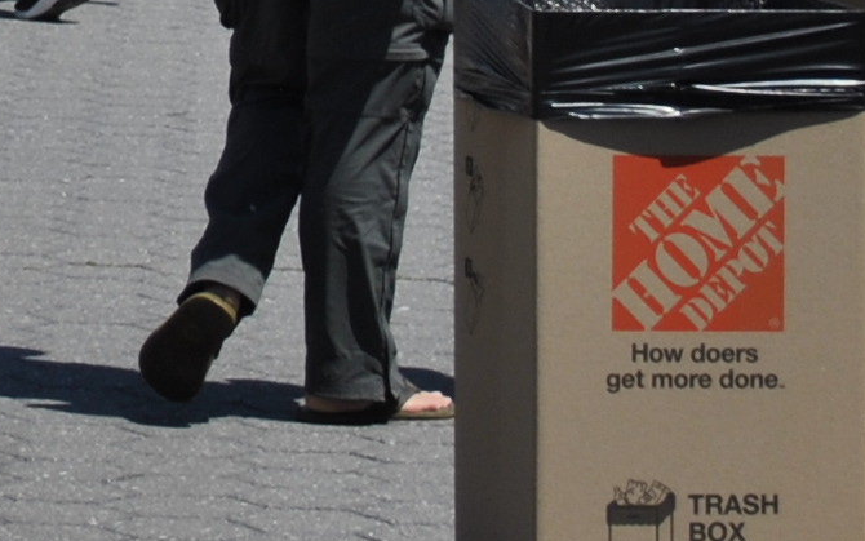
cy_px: -1015
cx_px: -866
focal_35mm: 336
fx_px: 7922
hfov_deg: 6.1
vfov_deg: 3.8
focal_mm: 38
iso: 100
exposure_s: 1/1000
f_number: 5
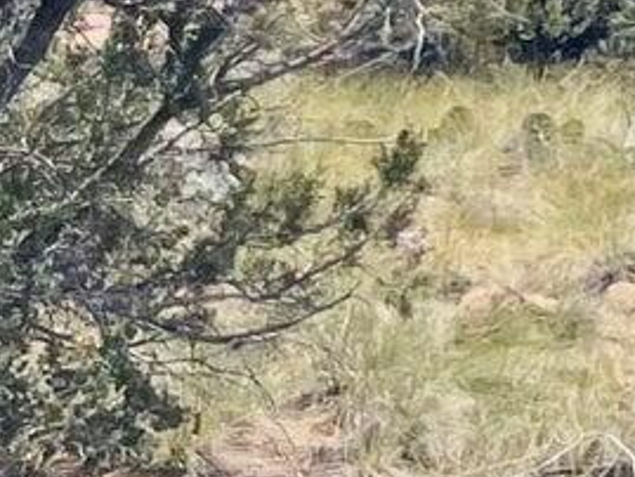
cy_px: -1020
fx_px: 3634
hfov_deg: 7.7
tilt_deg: +11.3
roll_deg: +1.3
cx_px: 2291
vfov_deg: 6.7
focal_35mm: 198
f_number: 1.6
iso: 32
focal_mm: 5.1
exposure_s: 1/6579
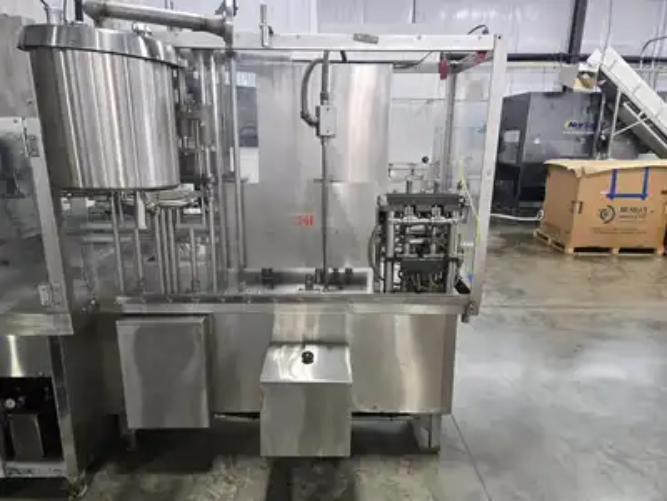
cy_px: 250
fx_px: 443
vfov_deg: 58.9
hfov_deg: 73.9
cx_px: 334
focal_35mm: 23
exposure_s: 1/120
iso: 320
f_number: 1.8
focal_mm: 5.4
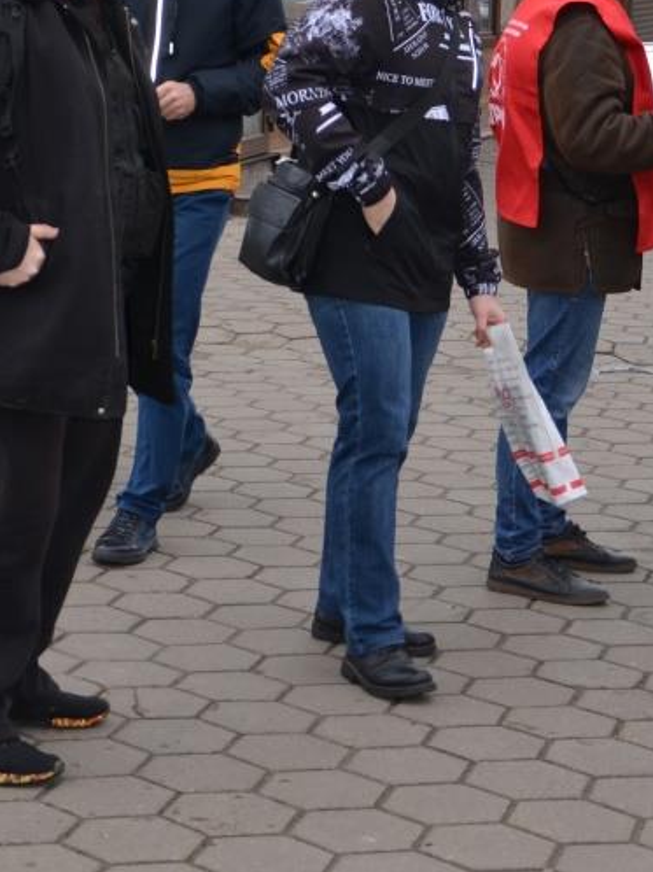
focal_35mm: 74
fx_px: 1863
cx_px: 446
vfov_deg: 26.2
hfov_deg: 19.8
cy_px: 289
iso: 200
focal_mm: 25
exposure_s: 1/200
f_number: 4
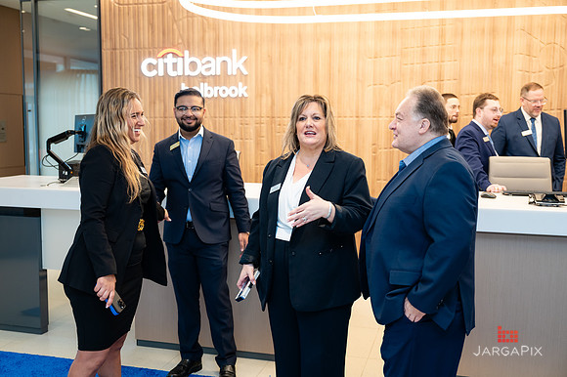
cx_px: 281
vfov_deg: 34.5
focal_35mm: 39
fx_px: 608
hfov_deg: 50.0
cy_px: 187
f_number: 3.2
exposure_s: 1/200
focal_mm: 38
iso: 800
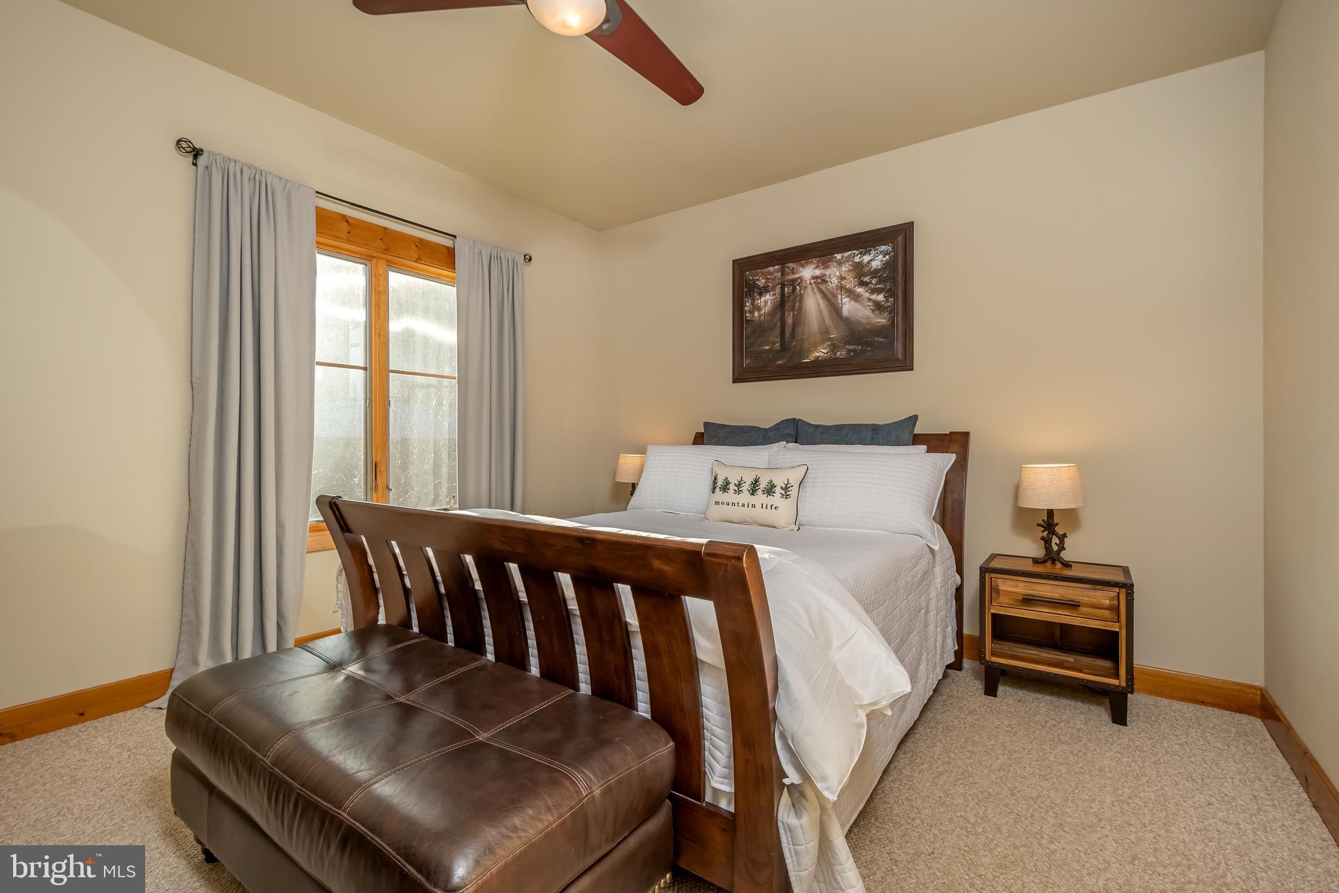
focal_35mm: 15
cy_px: 446
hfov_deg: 100.4
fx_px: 558
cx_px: 670
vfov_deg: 77.3
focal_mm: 10
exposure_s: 1/200
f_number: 7.1
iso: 400
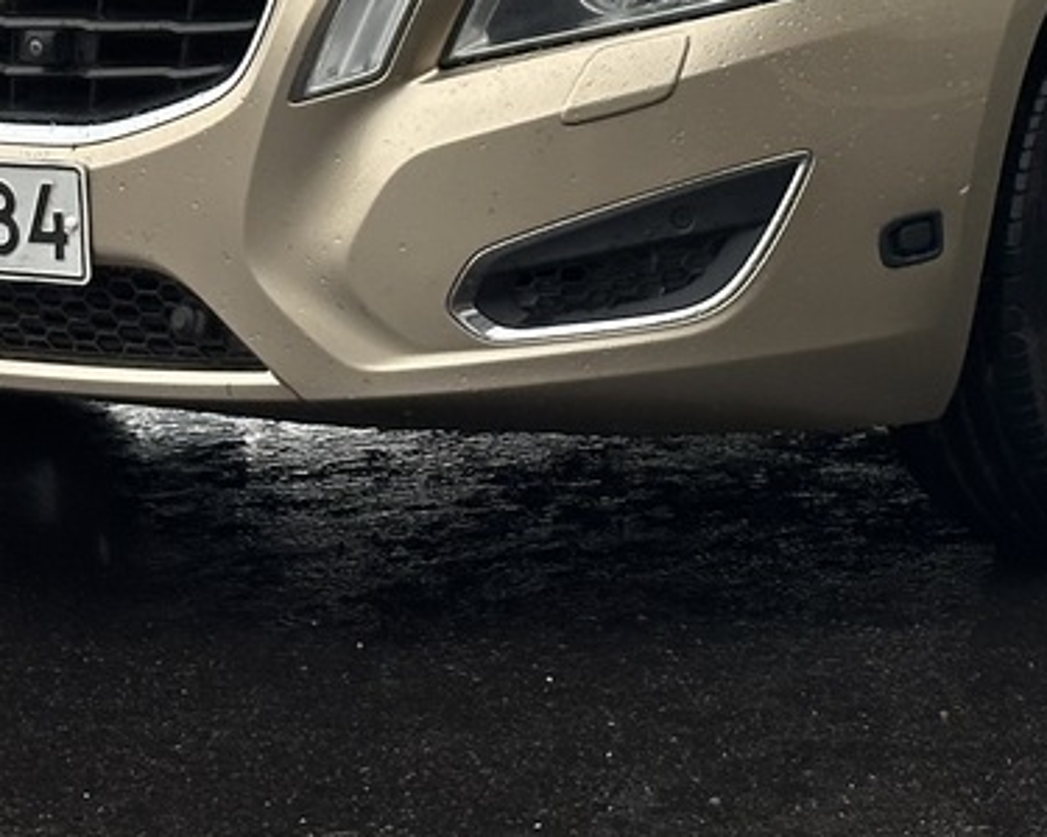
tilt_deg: -1.9
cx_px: 843
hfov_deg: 10.7
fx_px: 5578
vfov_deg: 8.4
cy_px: -460
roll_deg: -1.0
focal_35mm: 180
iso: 64
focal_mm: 6.86
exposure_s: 1/389
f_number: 1.78
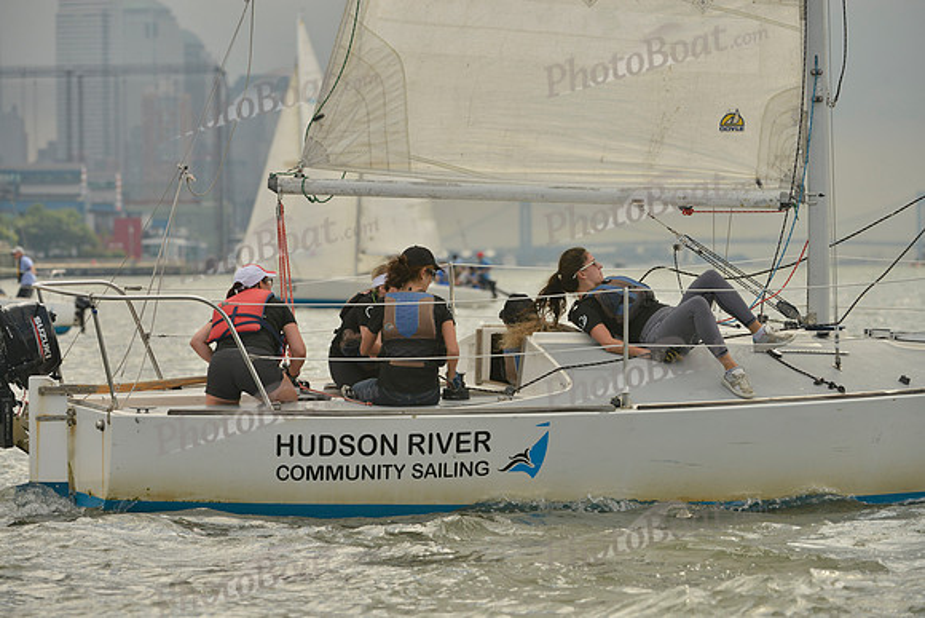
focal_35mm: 240
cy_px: 309
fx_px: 6168
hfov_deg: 8.6
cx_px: 462
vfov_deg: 5.7
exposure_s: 1/1250
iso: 400
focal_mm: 240
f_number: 8
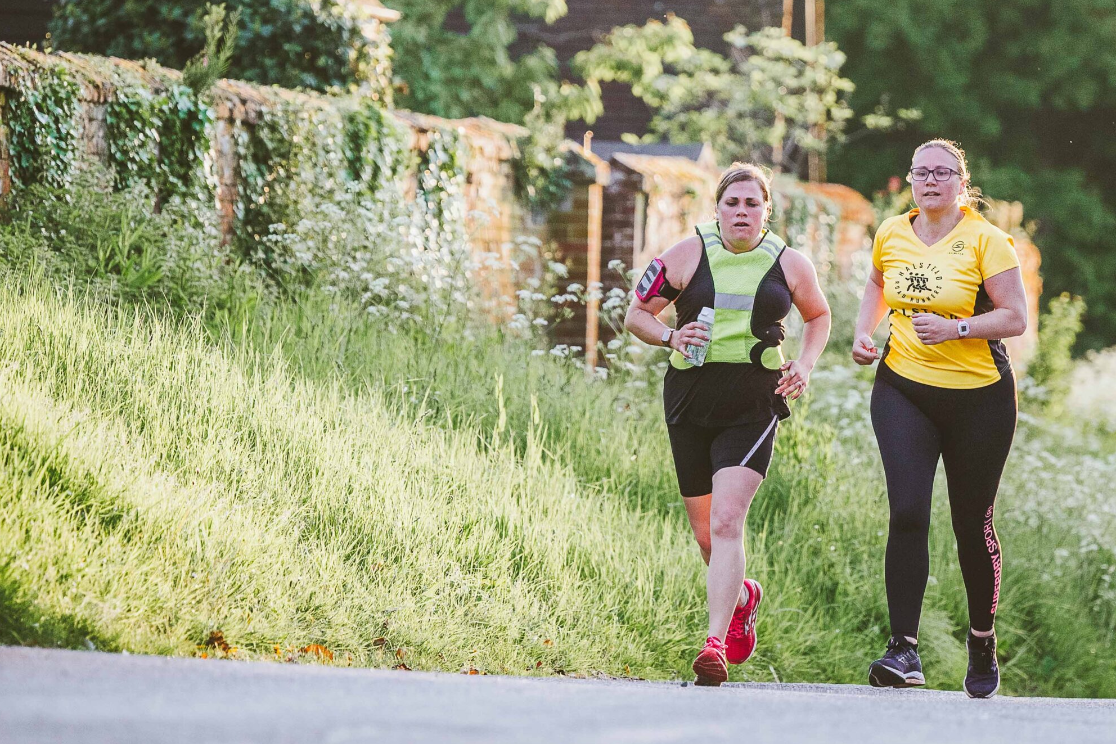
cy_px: 323
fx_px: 10199
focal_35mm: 329
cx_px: 667
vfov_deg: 4.2
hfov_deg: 6.3
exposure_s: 1/1600
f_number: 2.8
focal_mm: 170
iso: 500
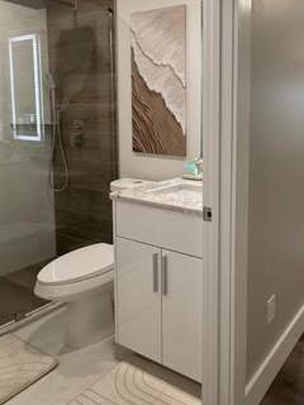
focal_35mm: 28
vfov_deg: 62.5
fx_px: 328
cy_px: 151
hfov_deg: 45.1
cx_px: 274
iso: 160
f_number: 2.2
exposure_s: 1/120
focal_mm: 2.22
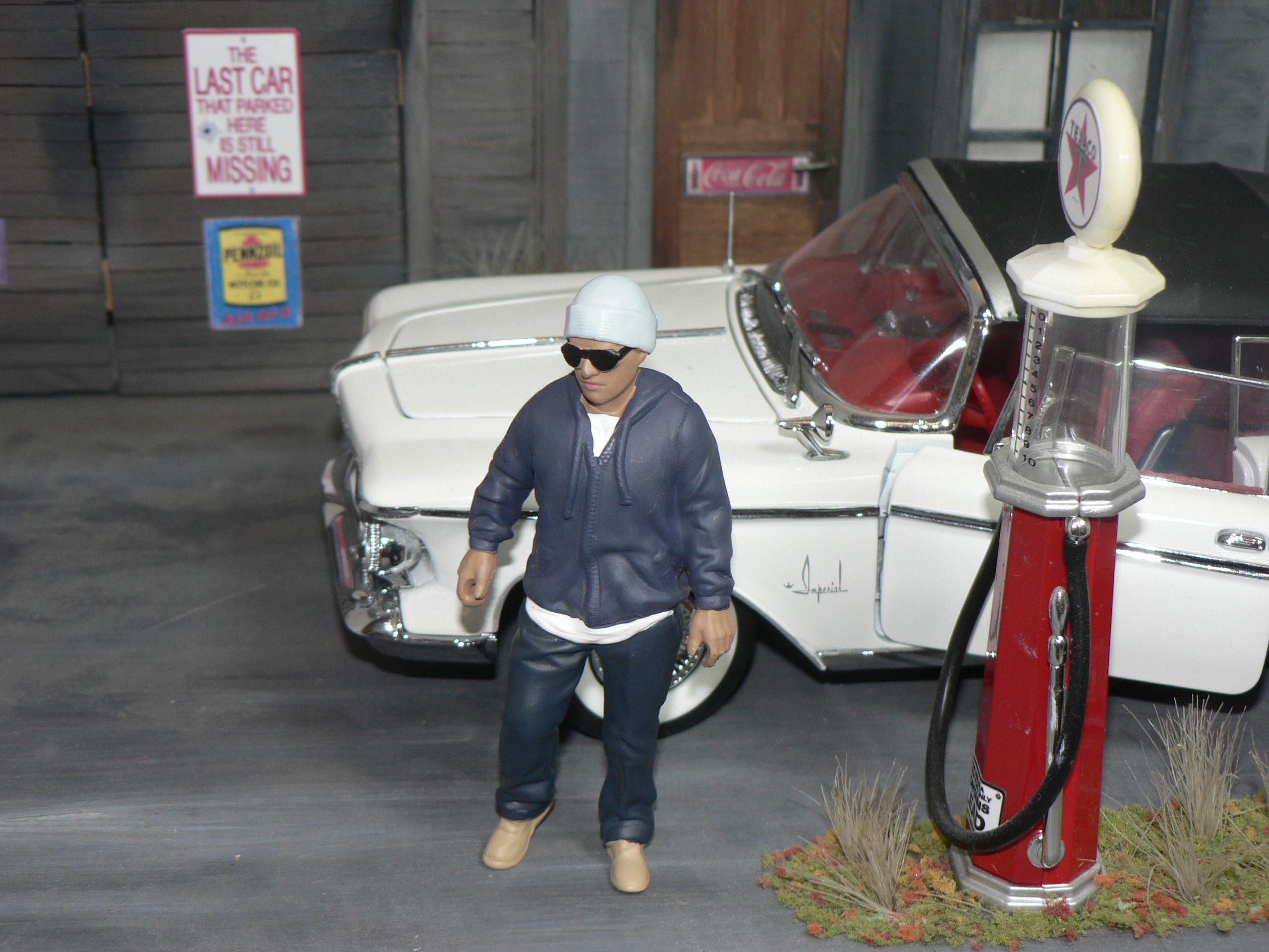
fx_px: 2383
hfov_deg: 29.8
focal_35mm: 65
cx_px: 634
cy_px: 476
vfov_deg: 22.6
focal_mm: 10.9
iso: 80
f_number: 3.2
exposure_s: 1/60
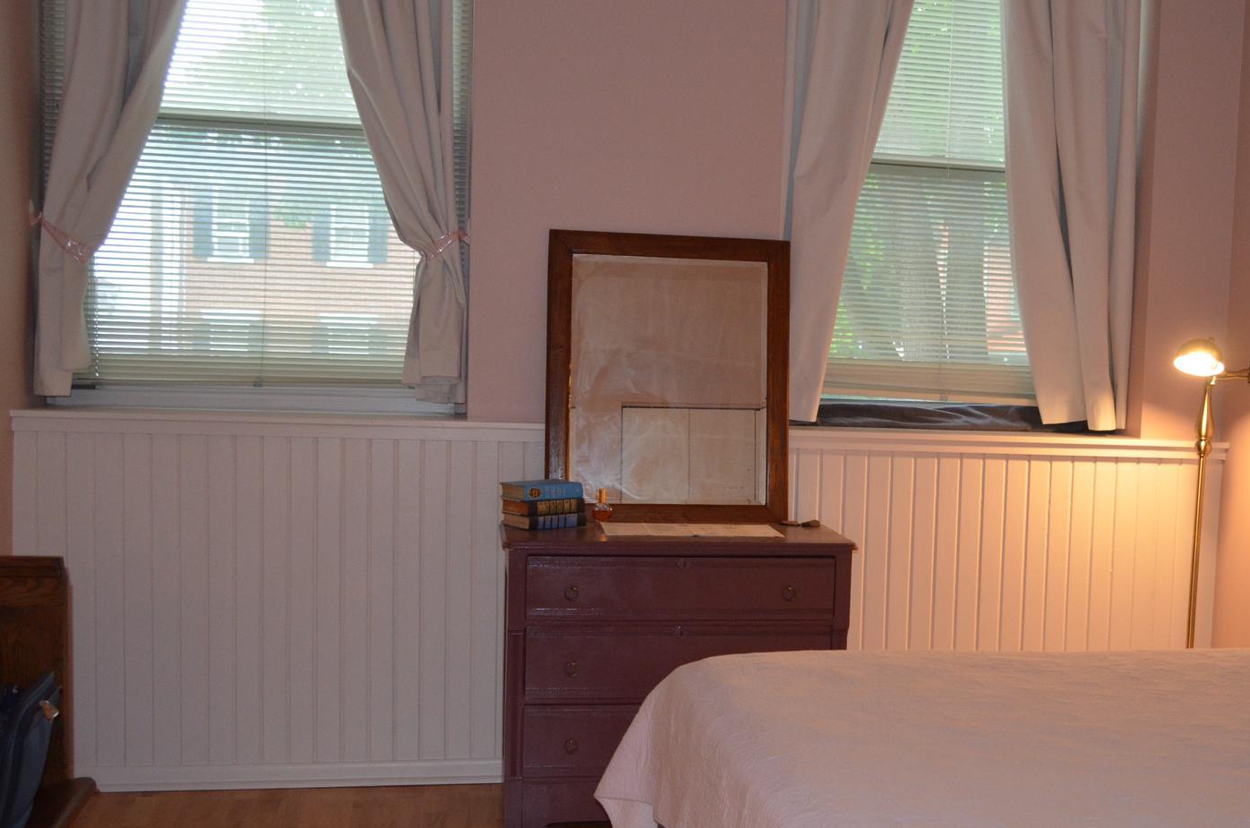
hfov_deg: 44.2
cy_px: 465
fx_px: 1525
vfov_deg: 30.4
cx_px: 782
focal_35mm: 44
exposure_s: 1/60
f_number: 3.8
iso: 1100
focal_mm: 20
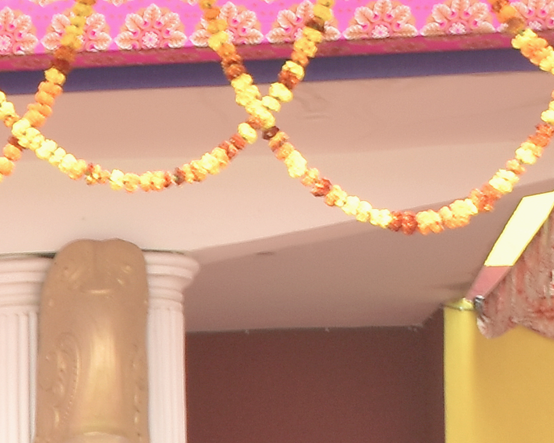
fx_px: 4449
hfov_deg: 6.6
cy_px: 741
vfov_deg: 5.6
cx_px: -1012
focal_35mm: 271
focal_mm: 27
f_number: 7.1
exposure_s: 1/125
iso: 250
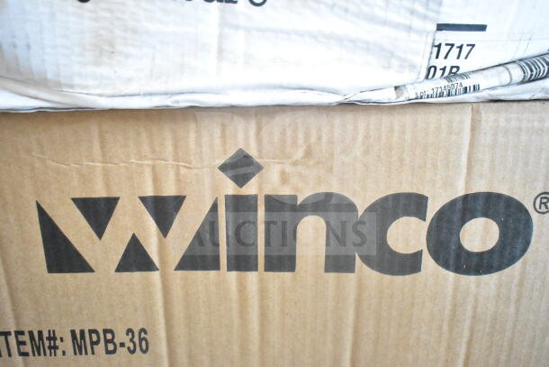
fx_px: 549
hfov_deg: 53.1
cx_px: 274
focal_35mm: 36
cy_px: 184
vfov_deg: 36.9
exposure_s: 1/40
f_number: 4
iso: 11400
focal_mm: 24
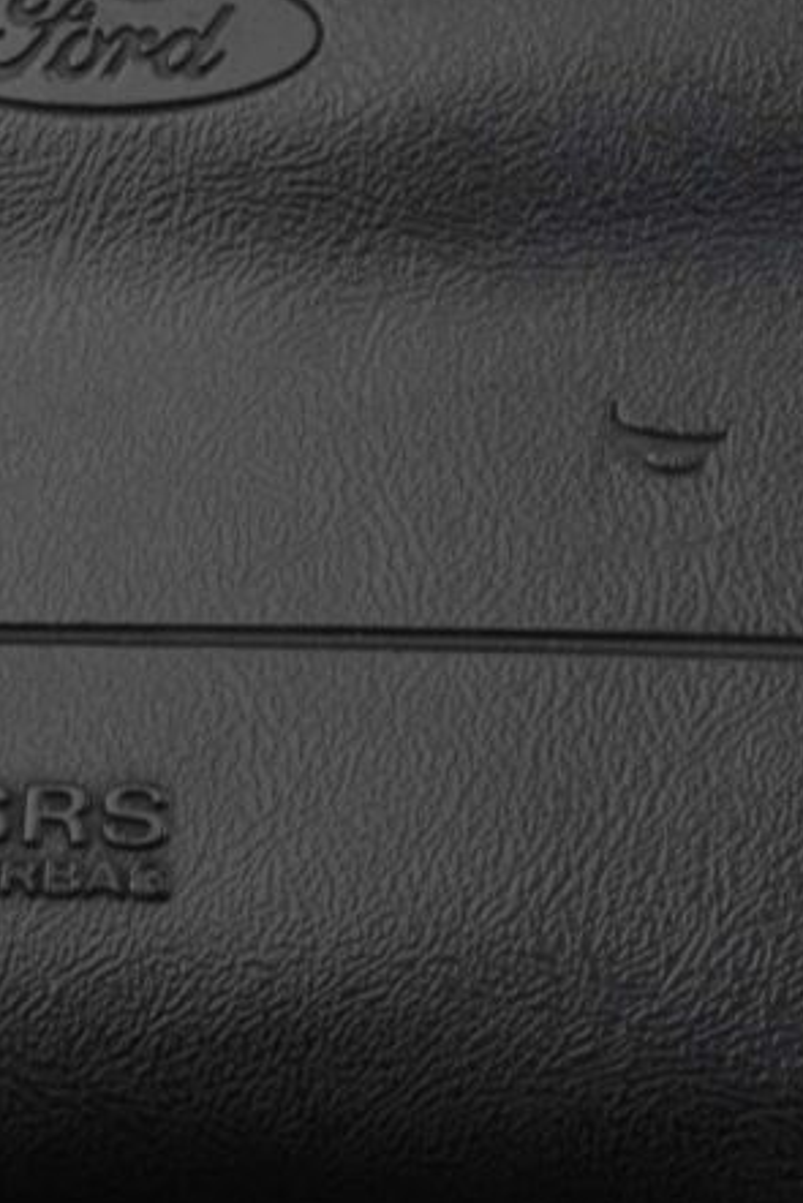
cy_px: 298
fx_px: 10159
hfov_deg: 4.5
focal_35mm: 304
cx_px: 103
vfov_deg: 6.8
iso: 500
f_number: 6.3
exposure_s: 1/125
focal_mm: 35
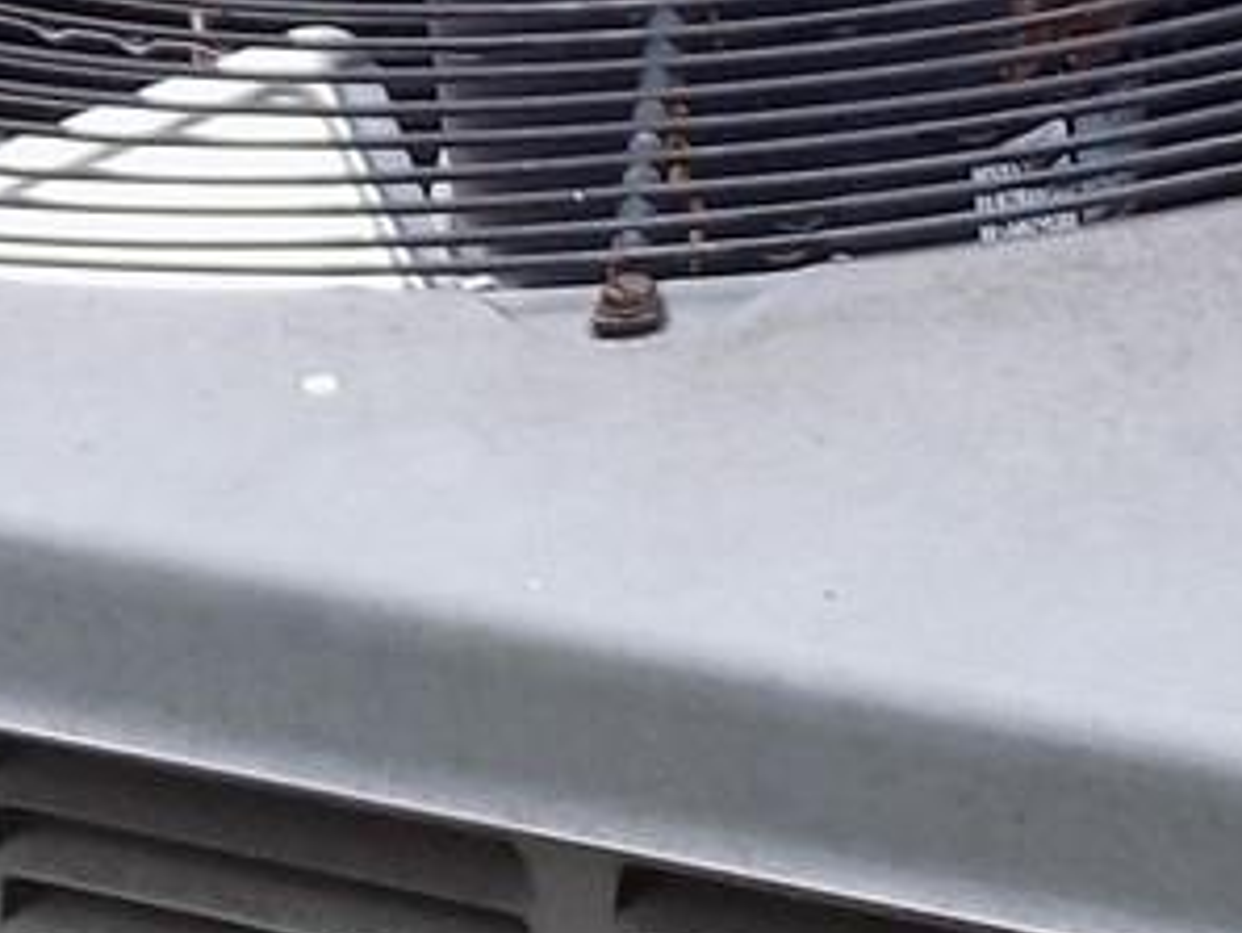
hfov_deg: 9.4
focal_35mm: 207
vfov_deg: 7.2
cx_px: 1694
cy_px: 958
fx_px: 7430
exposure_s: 1/40
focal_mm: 5.3
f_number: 3.3
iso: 80
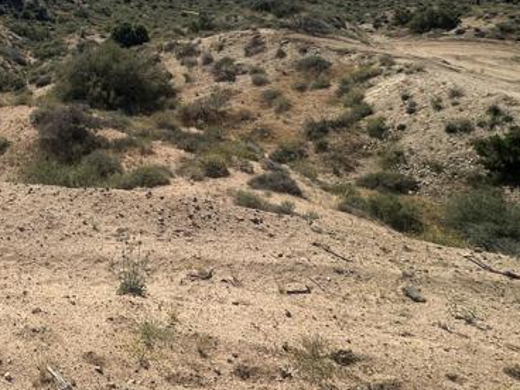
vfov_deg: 34.7
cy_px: 38
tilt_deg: -14.5
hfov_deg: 42.3
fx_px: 586
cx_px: 16
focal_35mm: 39
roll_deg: -1.0
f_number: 2.2
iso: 50
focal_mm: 2.22
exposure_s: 1/3509
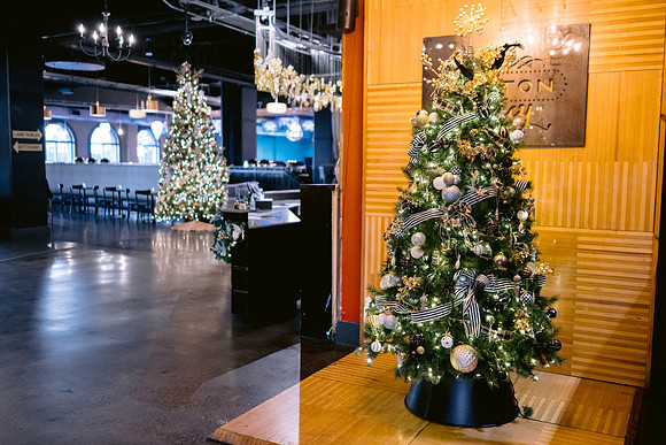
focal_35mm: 35
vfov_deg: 37.9
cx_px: 333
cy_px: 222
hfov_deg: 54.4
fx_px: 648
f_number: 1.8
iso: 1600
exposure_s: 1/100
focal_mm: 35
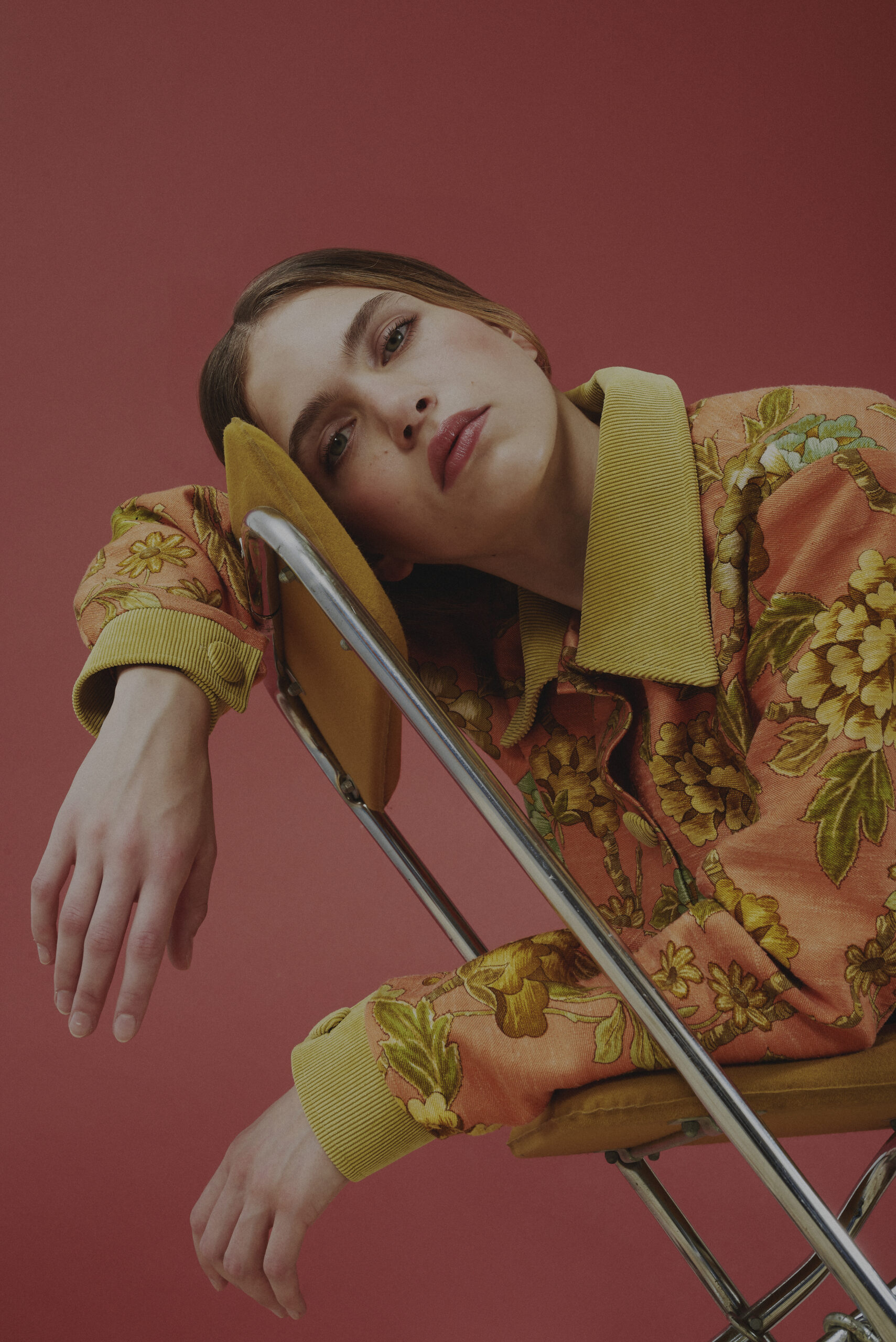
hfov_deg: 21.9
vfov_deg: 32.4
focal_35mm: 62
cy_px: 671
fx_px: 2312
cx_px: 448
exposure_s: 1/160
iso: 250
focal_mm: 62
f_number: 13
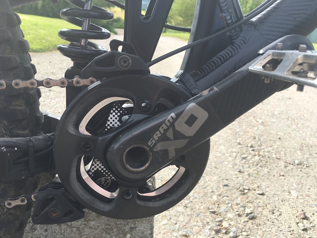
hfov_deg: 61.7
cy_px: 119
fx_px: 266
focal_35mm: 29
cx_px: 158
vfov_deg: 48.2
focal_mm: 4.15
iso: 25
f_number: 2.2
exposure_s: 1/513
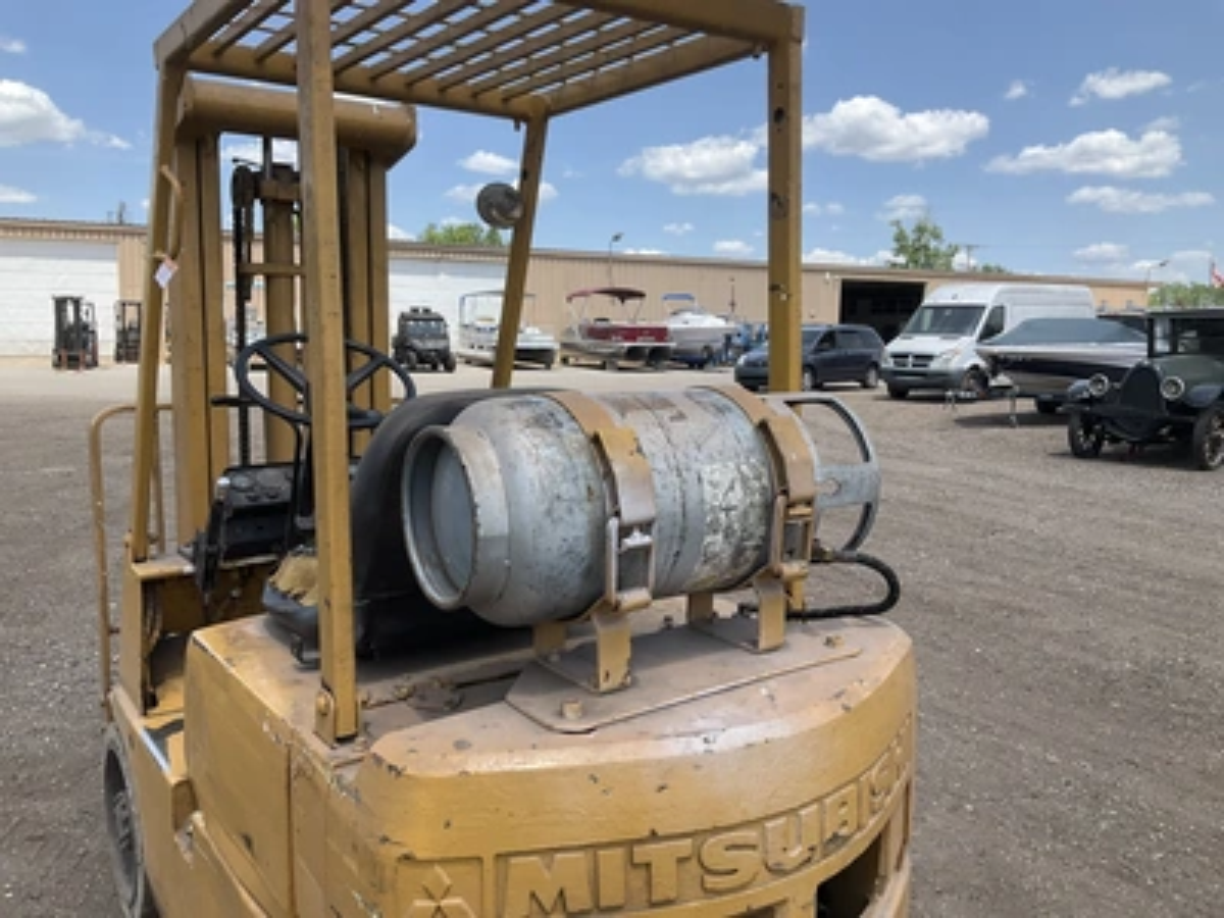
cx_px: 612
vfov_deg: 48.2
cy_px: 459
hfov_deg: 61.7
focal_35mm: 29
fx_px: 1025
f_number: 1.8
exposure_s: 1/1076
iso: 25
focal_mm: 3
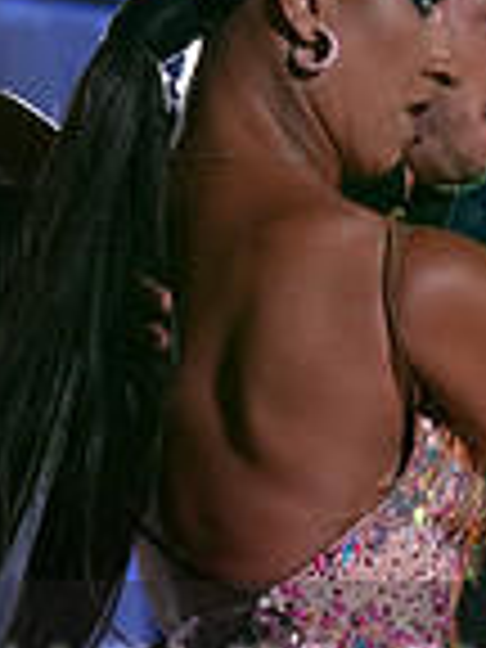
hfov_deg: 3.7
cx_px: 169
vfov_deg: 5.0
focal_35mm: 399
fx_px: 7469
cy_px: 734
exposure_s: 1/400
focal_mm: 103
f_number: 5
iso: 2500
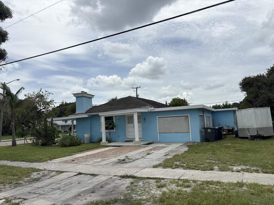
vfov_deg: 53.1
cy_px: 102
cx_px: 137
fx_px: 206
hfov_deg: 67.3
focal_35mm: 26
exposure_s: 1/6993
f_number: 1.6
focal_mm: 5.96
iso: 50
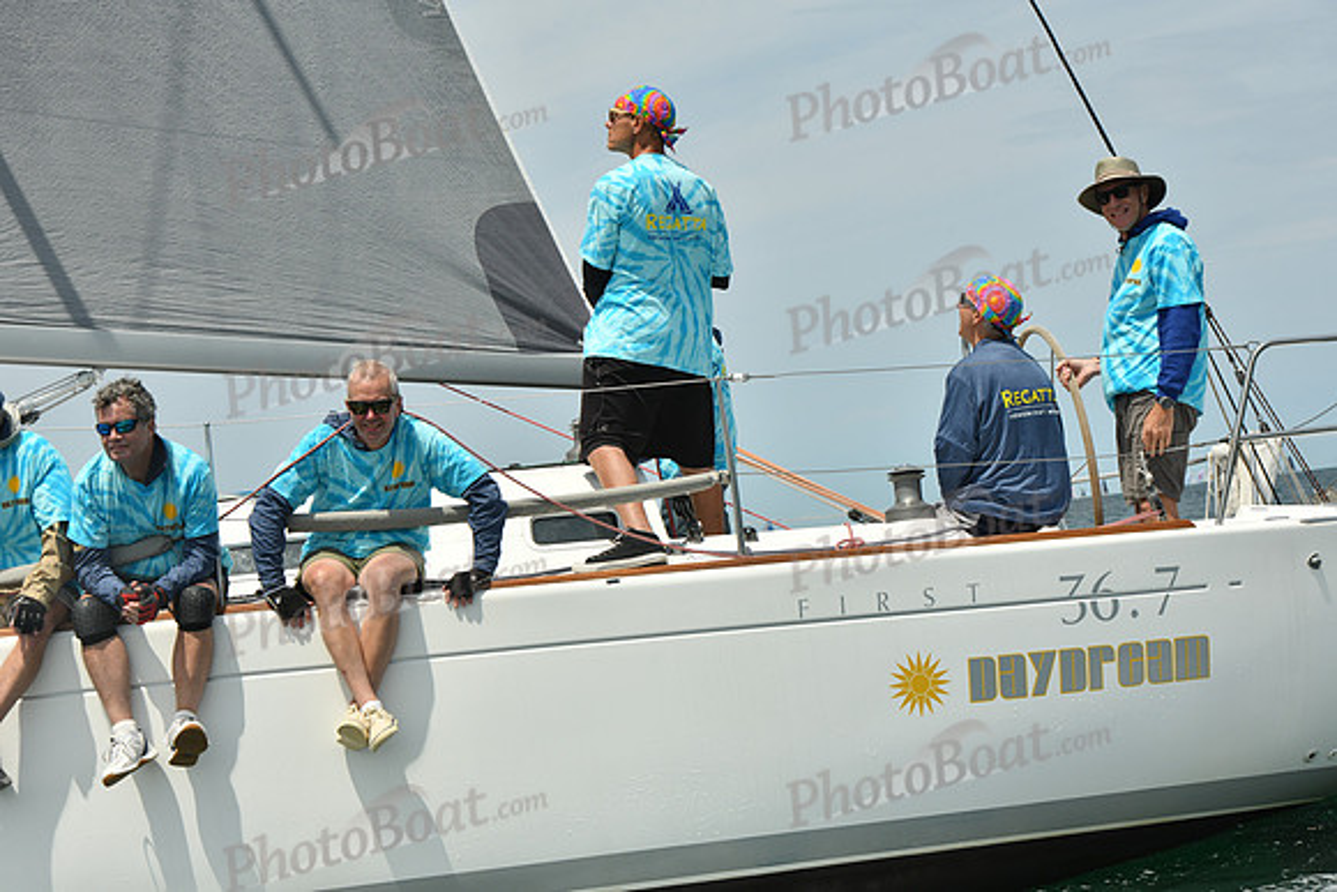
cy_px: 446
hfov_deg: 28.8
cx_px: 668
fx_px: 2600
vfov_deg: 19.5
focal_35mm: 70
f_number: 10
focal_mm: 70
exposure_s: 1/1250
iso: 320
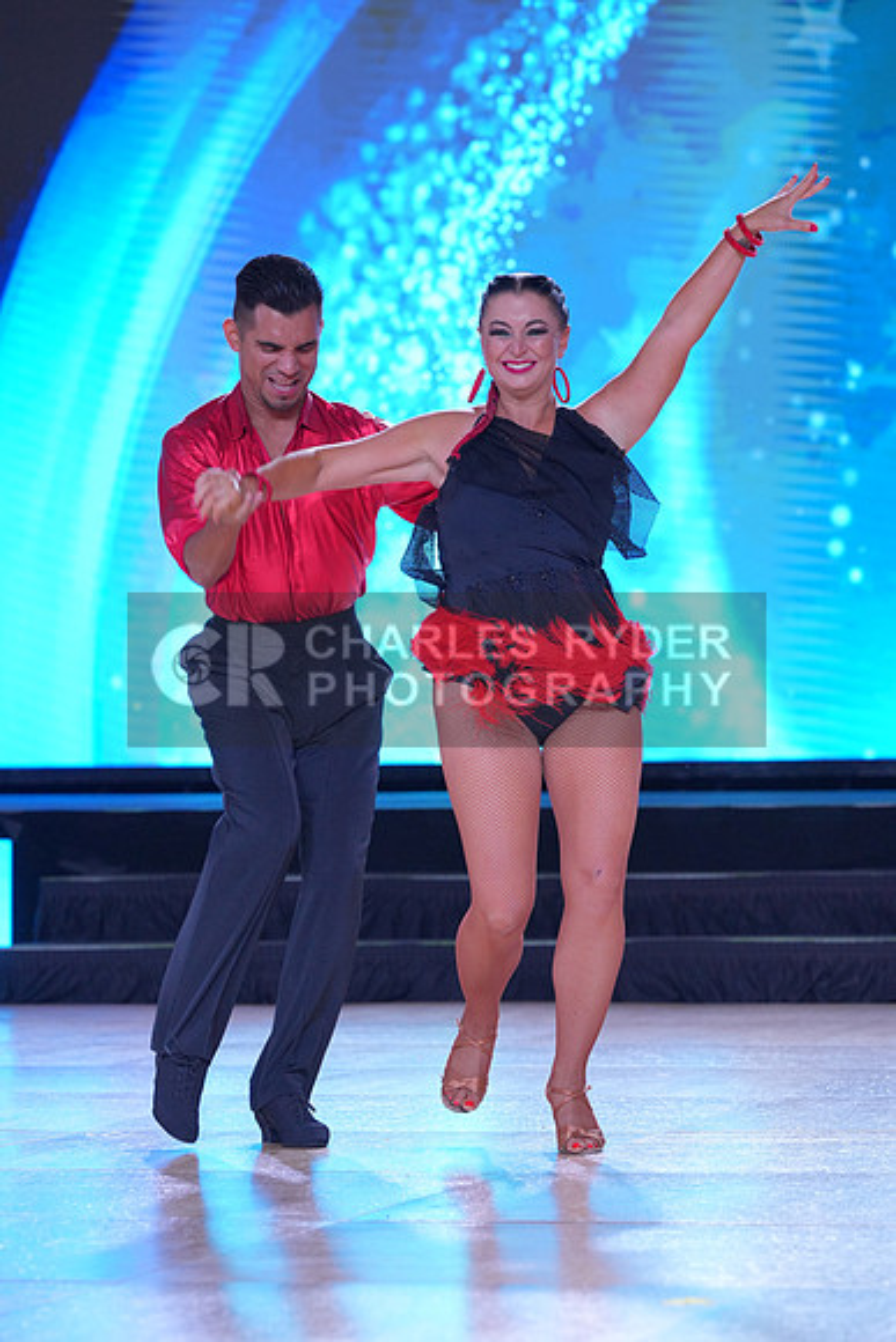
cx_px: 448
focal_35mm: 164
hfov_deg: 8.4
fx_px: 6119
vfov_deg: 12.5
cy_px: 671
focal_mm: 164
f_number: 5.6
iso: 2000
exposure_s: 1/400
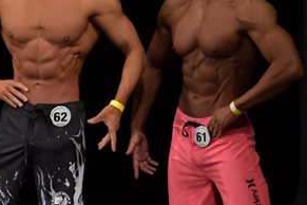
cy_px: 120
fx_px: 6472
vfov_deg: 1.8
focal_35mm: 759
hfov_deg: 2.7
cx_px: -94
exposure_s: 1/400
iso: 3200
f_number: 5.6
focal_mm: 190
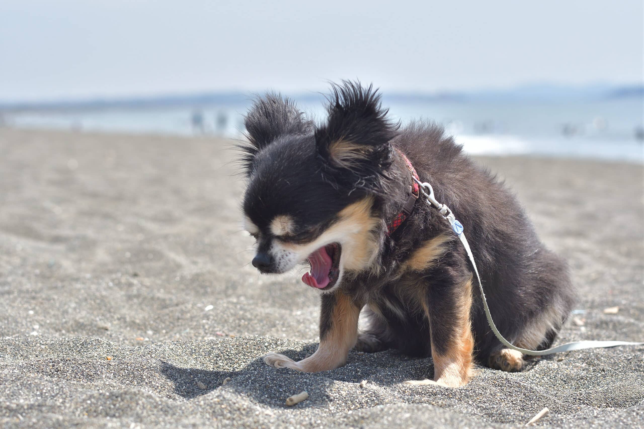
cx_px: 322
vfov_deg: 18.2
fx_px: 1342
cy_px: 214
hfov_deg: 27.0
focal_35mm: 75
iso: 100
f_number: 4
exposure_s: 1/1500
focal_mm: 50
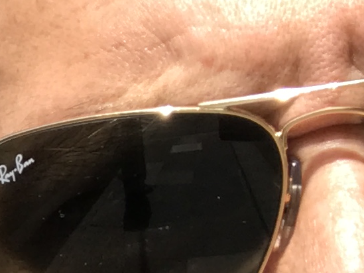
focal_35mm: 180
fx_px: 1893
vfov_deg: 8.0
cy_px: 448
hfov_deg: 10.1
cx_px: -369
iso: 25
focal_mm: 2.87
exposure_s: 1/722
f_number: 2.2
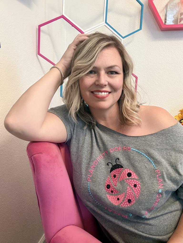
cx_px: 92
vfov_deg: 60.0
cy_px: 122
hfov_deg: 46.8
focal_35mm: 30
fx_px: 211
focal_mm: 2.69
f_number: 1.9
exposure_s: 1/40
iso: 250
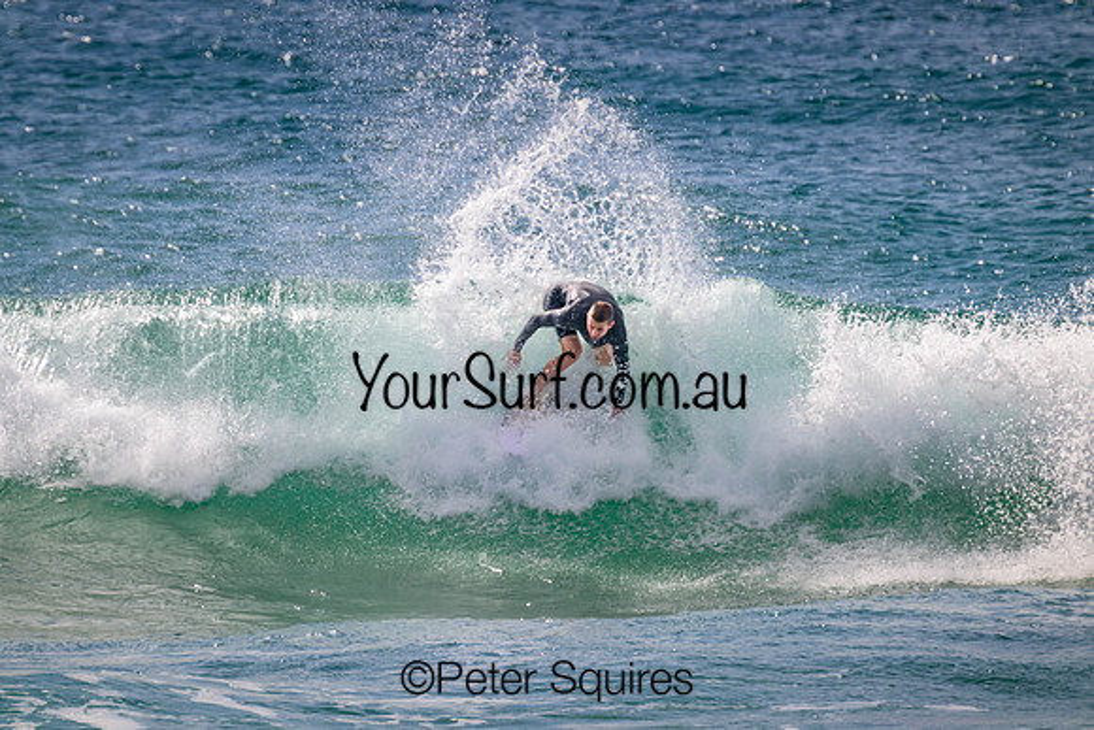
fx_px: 24316
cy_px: 365
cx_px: 547
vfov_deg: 1.7
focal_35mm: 800
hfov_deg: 2.6
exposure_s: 1/2000
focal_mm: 800
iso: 720
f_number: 11
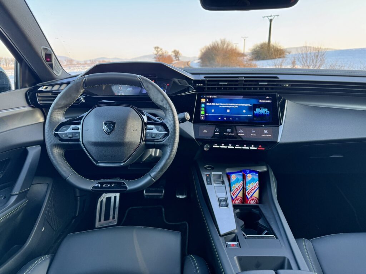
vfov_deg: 56.8
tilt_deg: -15.1
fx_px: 254
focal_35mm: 24
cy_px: 137
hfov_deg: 71.6
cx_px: 183
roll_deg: +1.2
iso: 125
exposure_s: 1/120
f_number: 1.78
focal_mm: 6.76
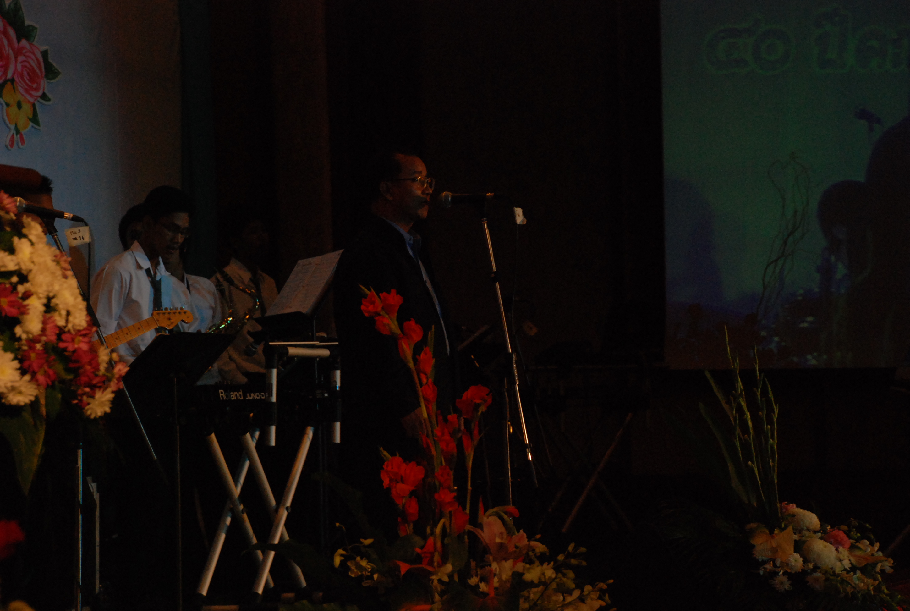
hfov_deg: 20.6
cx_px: 455
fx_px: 2508
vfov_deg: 13.9
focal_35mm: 99
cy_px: 306
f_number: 5.6
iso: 1000
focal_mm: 66
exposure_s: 1/125
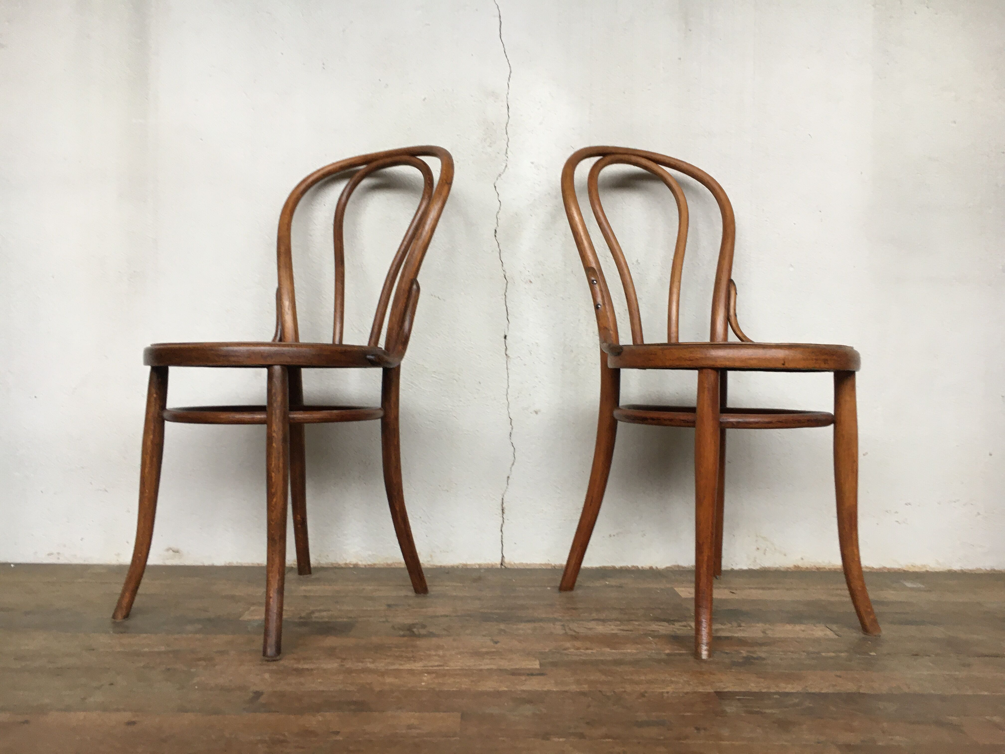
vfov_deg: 48.2
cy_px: 377
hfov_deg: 61.7
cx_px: 502
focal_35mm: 29
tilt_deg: -1.1
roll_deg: -0.9
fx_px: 842
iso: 80
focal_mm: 4.15
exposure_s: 1/33
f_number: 2.2
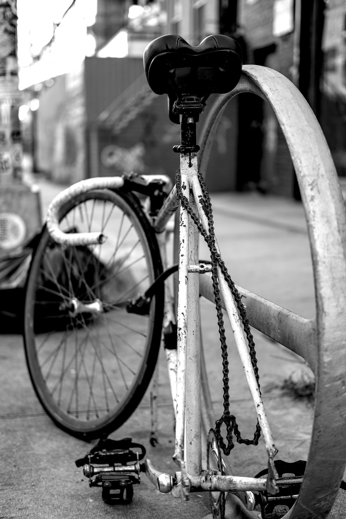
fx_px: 764
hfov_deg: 25.5
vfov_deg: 37.5
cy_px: 260
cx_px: 173
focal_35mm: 53
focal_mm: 35
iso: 200
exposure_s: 1/150
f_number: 2
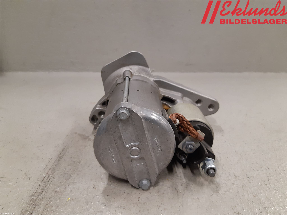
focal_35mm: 26
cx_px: 144
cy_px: 108
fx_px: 216
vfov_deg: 53.1
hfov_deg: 67.3
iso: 125
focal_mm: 3.93
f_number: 1.7
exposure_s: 1/50
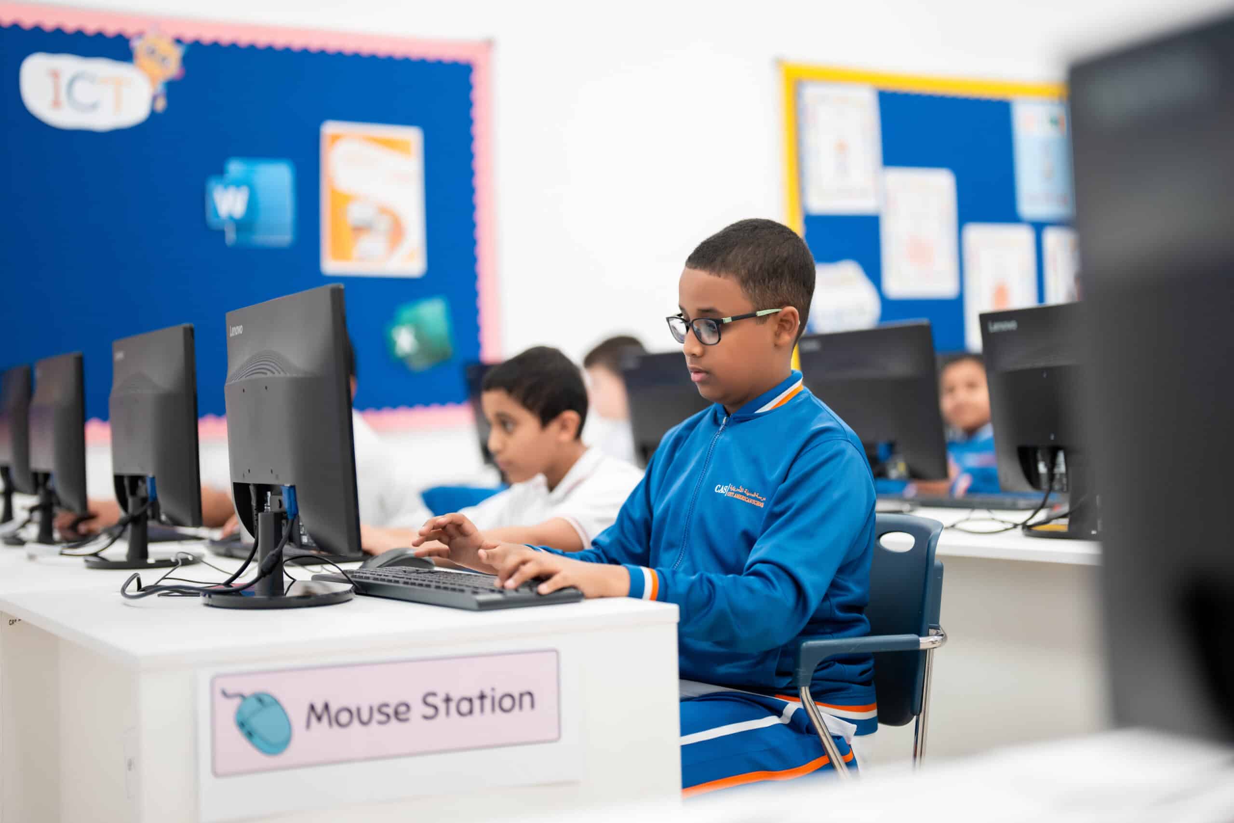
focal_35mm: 50
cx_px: 617
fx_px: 1714
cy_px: 412
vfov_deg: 27.0
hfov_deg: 39.6
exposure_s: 1/125
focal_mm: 50
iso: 200
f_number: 1.2
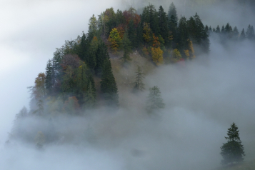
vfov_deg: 9.2
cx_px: 128
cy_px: 79
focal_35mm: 149
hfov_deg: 13.8
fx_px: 1055
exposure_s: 1/125
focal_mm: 25.5
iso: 100
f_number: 5.3
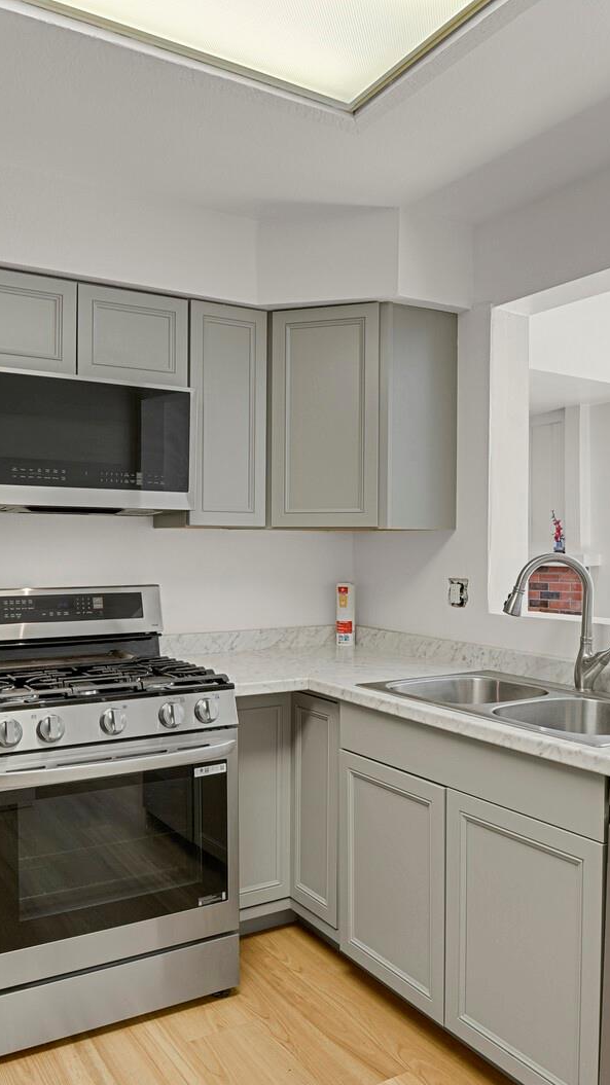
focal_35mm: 27
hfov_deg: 42.6
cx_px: 236
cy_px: 547
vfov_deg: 69.9
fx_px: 777
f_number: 8
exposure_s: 1.6
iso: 250
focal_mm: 17
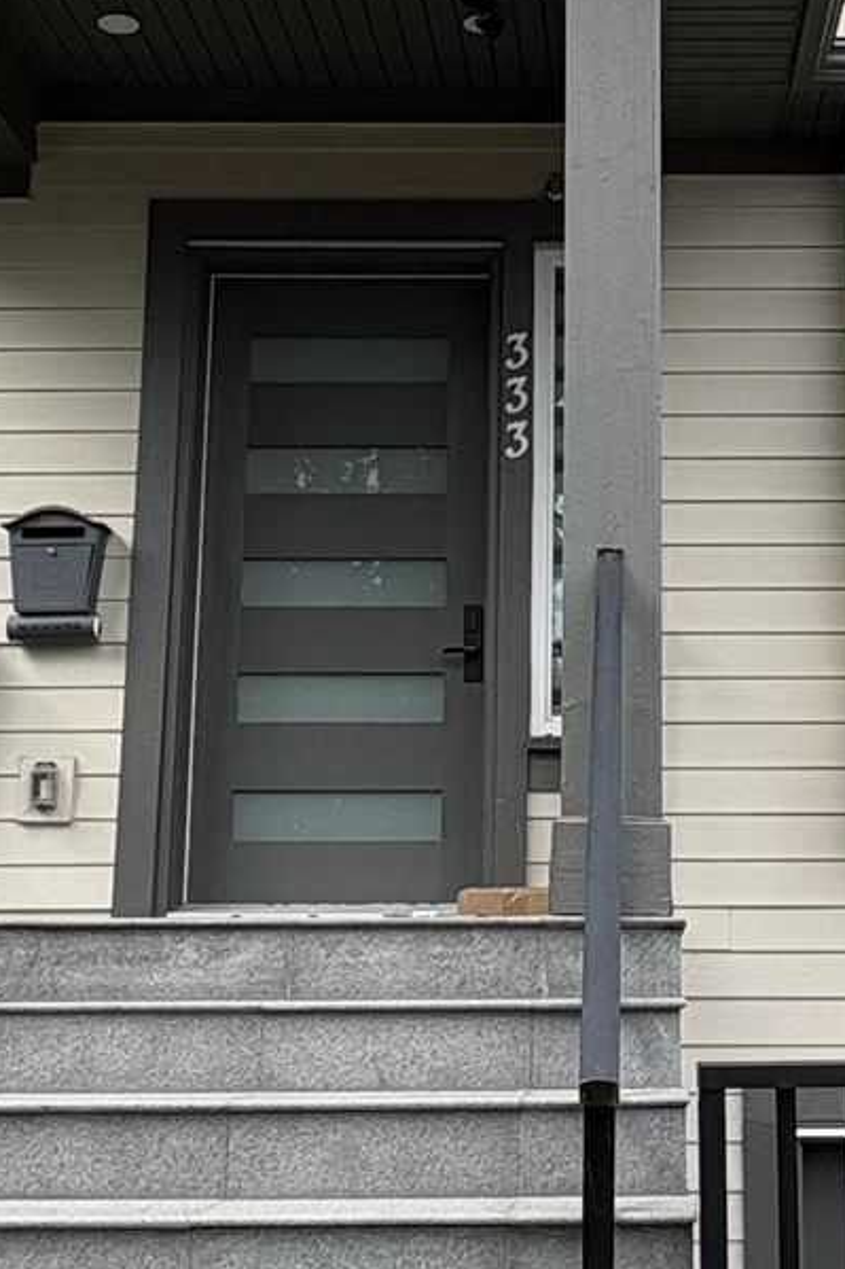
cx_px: 667
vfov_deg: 35.6
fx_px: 1973
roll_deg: +0.2
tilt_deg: +10.9
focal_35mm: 56
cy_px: 629
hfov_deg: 23.8
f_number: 2.2
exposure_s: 1/636
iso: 40
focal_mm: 2.22
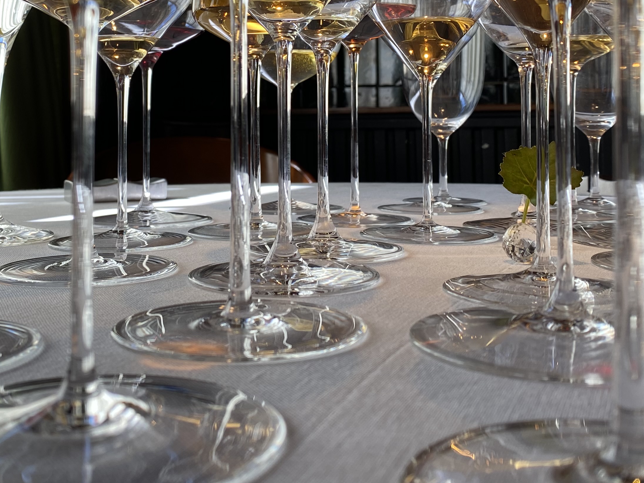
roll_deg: +0.3
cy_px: 99
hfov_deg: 39.6
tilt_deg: +1.7
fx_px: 893
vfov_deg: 29.6
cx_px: 287
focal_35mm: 48
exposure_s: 1/139
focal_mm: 4.25
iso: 32
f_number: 1.8
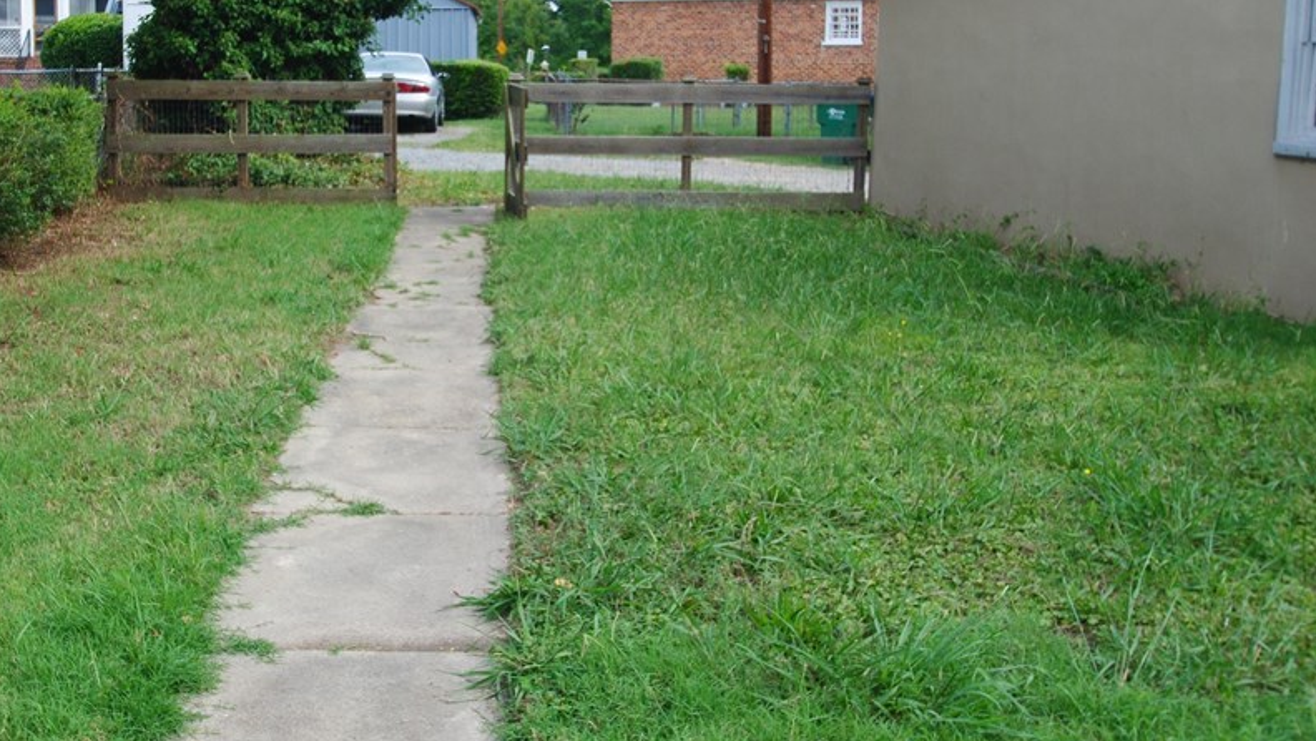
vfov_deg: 27.5
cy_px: 228
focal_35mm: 43
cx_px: 471
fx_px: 1501
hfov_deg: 46.8
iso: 200
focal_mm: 20
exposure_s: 1/125
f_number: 9
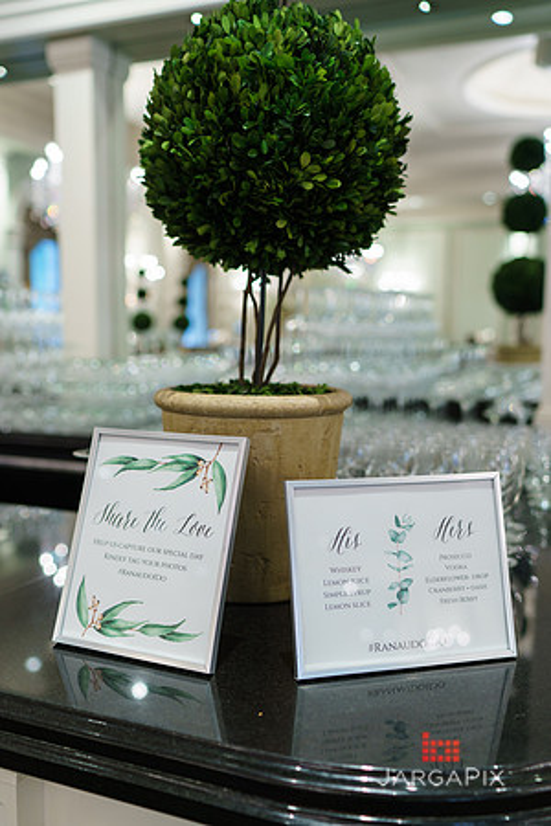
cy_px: 413
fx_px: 803
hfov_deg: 37.9
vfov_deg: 54.4
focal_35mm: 35
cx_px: 276
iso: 320
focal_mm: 35
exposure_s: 1/80
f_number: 2
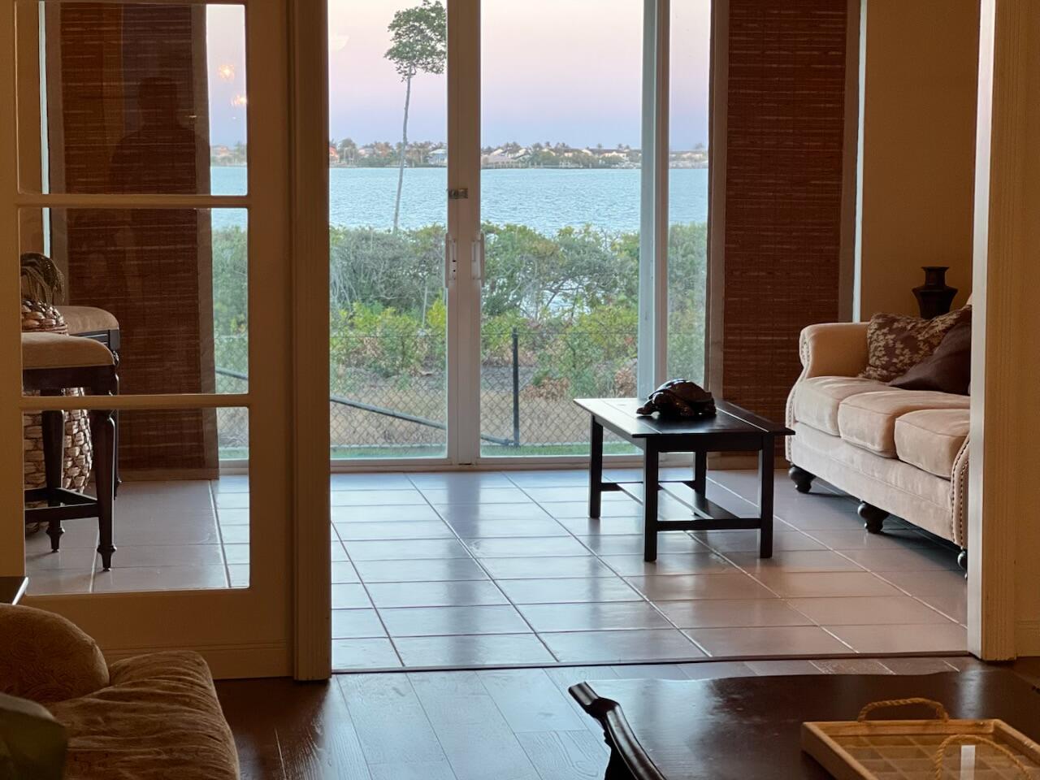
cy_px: 390
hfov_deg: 25.3
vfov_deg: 19.1
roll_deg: +0.1
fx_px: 2313
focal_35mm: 77
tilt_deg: -5.0
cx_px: 520
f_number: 2.8
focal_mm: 9
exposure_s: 1/60
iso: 200
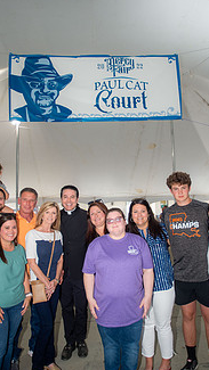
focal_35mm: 29
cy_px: 186
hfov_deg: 40.2
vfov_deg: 66.1
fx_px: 285
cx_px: 114
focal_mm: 20
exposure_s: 1/60
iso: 100
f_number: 2.8
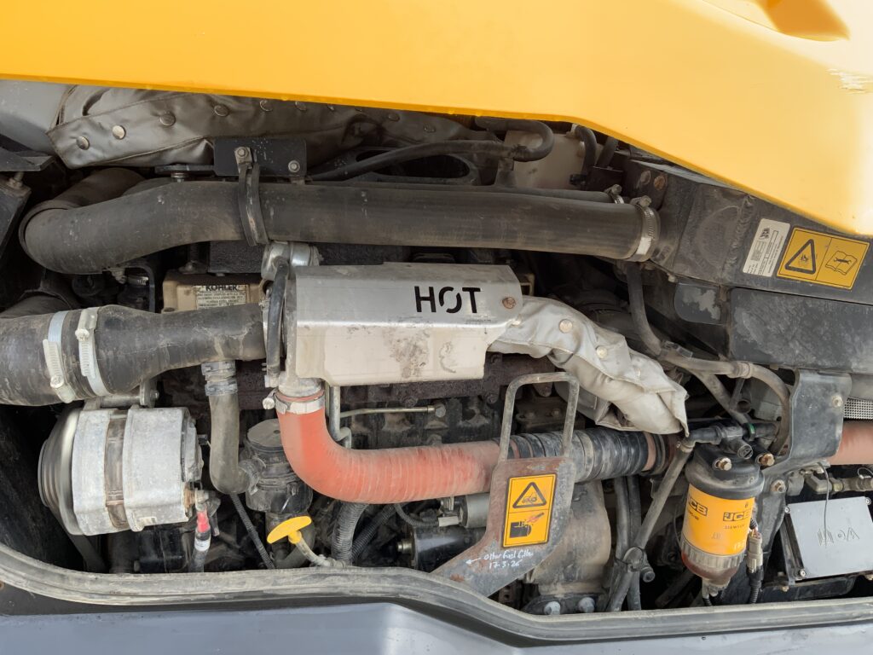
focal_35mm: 29
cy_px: 328
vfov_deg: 48.2
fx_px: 731
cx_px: 436
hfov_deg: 61.7
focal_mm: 3
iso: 16
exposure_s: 1/327
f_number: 1.8
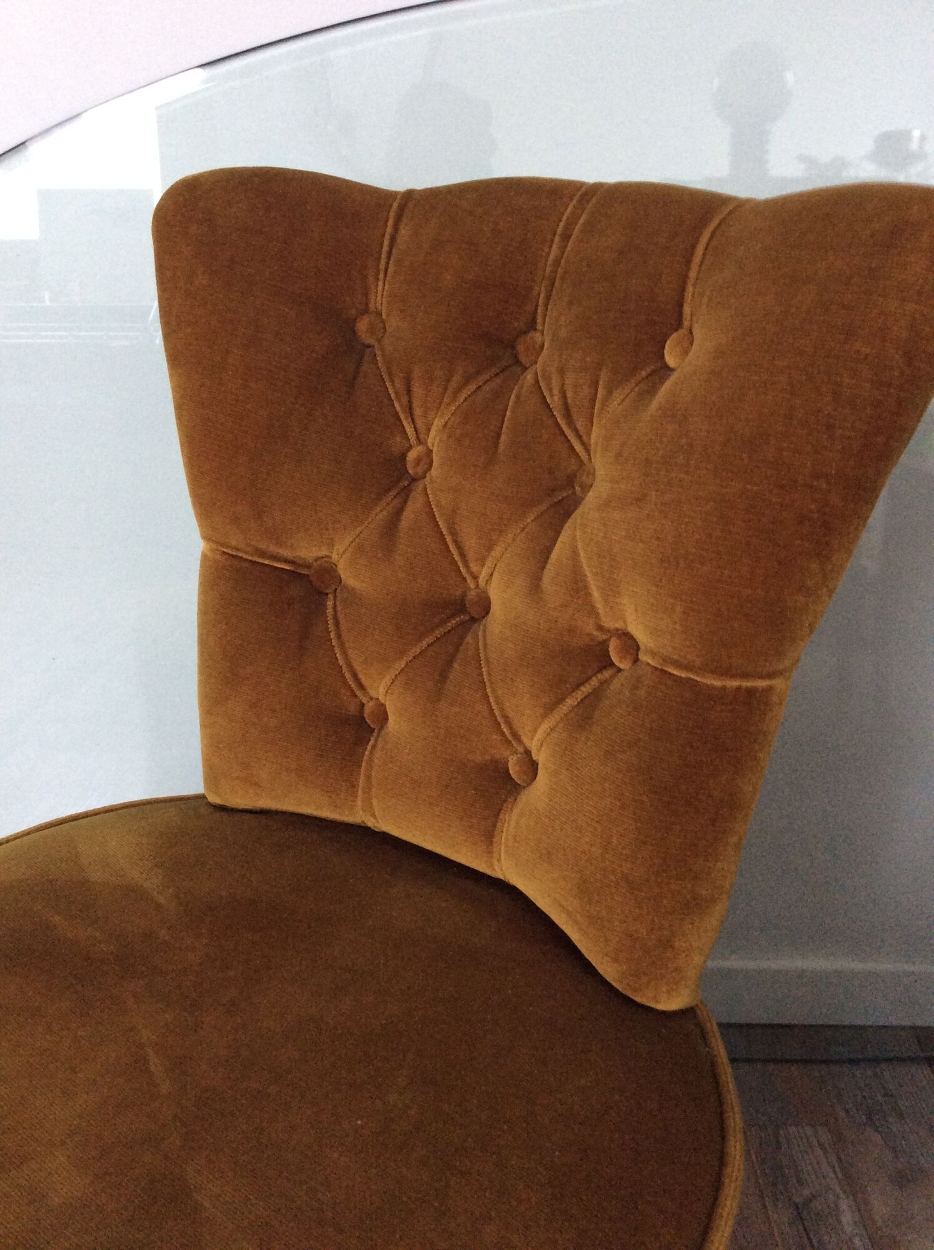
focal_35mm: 32
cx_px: 467
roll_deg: -0.5
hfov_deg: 44.1
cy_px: 625
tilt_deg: -21.6
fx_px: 1154
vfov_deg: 56.9
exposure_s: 1/25
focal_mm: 3.3
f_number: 2.4
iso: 160
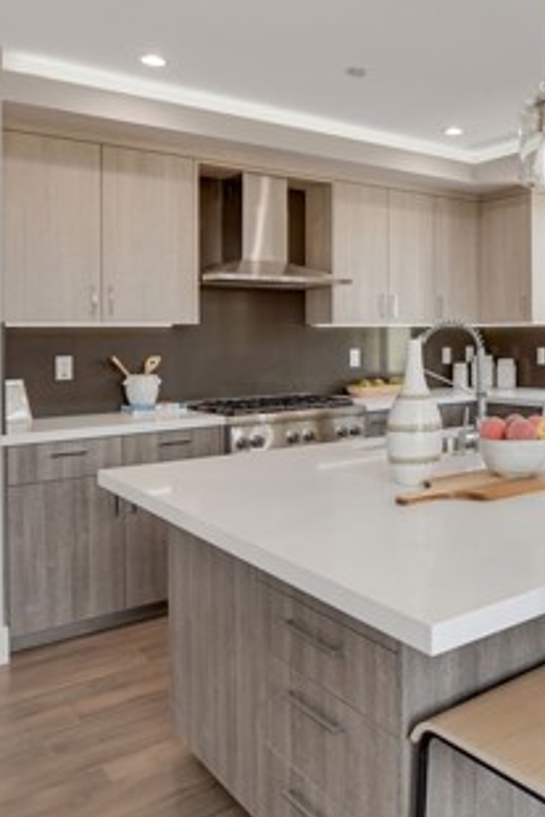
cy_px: 328
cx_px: 521
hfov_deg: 38.5
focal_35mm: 31
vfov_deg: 59.8
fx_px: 703
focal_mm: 10
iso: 400
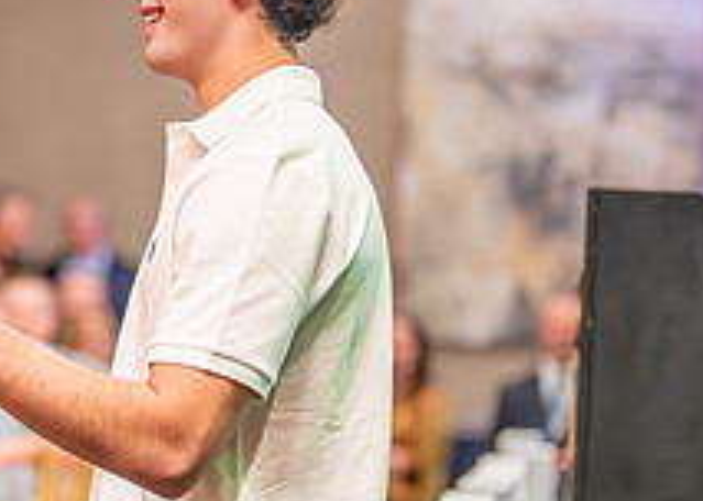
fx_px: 3373
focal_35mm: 169
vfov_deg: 8.5
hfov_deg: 11.8
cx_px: -2
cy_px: 283
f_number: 1.2
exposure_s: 1/400
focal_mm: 50
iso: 1600
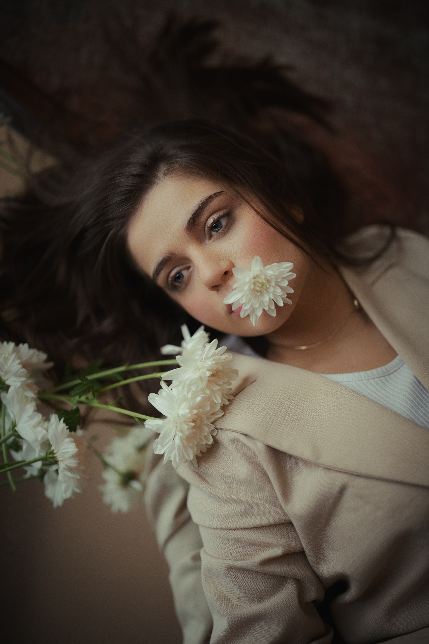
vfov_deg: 39.6
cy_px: 322
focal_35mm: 50
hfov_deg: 27.0
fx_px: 894
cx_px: 214
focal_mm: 50
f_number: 1.2
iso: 125
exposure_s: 1/400
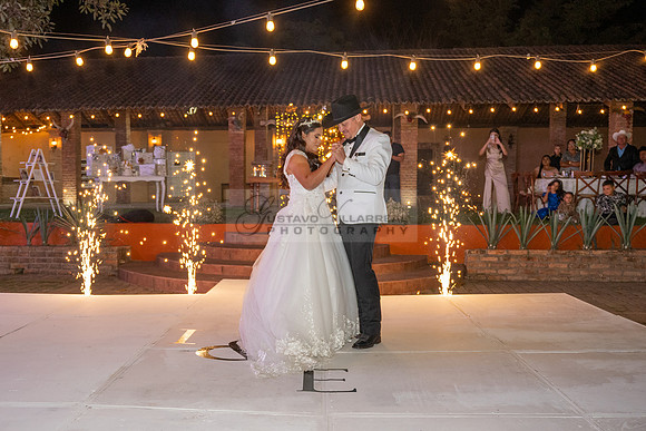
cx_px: 259
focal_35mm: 37
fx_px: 669
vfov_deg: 35.7
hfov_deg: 51.2
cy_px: 237
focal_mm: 28
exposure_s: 1/160
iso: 2000
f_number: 4
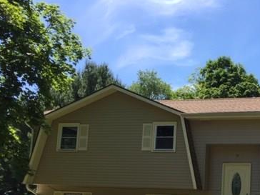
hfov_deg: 36.1
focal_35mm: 51
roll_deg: -2.4
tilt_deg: +4.9
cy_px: 170
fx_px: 383
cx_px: 211
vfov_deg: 27.7
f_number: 2.2
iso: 32
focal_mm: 4.15
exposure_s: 1/1068
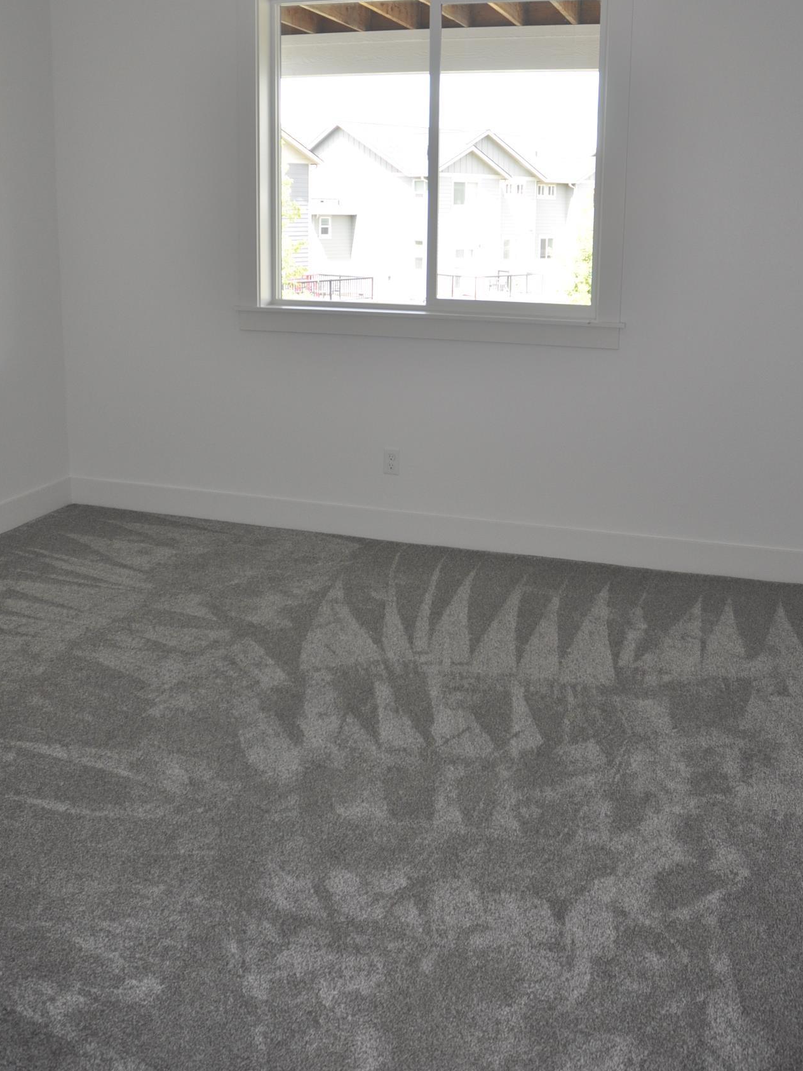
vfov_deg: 54.9
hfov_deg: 42.9
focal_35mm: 33
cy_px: 422
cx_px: 419
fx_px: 1021
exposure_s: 1/200
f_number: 3.5
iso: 360
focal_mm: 18
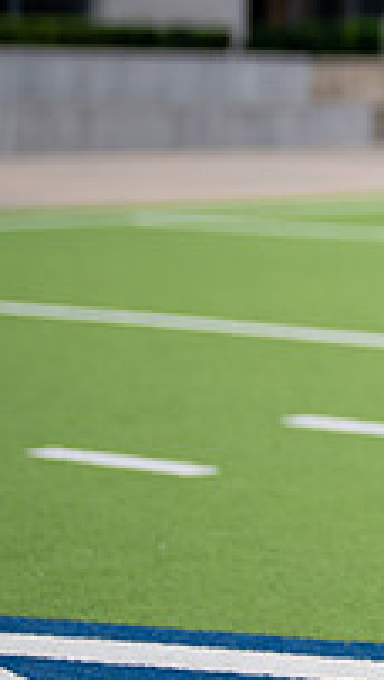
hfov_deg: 6.7
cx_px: 837
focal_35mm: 175
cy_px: 129
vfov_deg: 12.2
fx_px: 3160
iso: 100
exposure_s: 1/1600
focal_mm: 50
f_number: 1.2
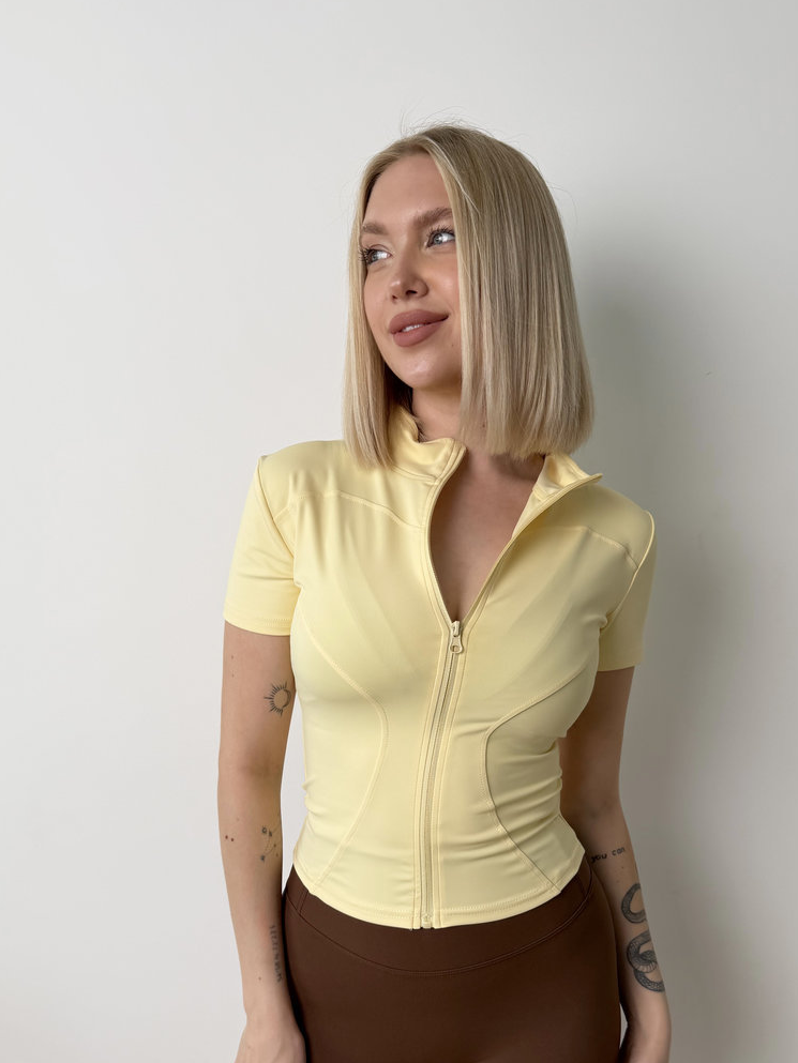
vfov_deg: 61.1
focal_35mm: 29
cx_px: 454
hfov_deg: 48.1
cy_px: 636
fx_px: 891
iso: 80
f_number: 1.78
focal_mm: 6.76
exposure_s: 1/342
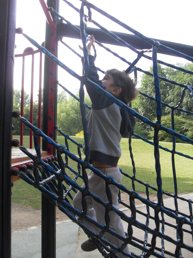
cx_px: 96
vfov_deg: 54.0
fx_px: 253
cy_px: 129
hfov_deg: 41.8
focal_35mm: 34
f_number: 2.8
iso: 80
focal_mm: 6.3
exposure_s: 1/180
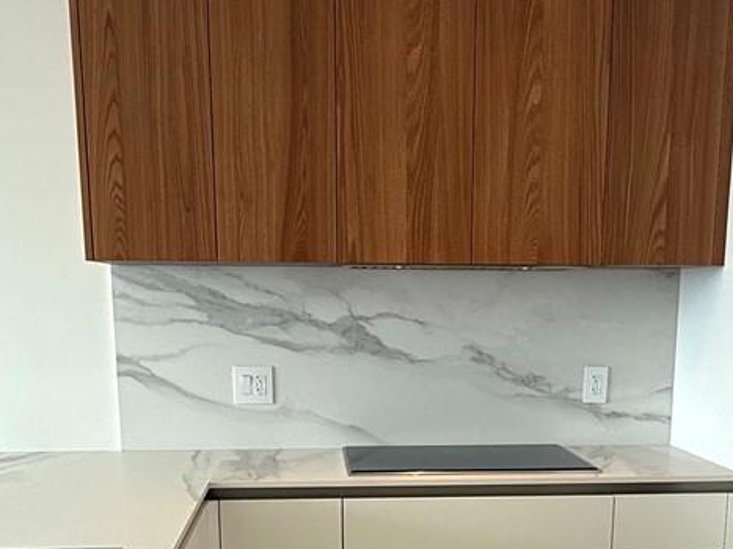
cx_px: 424
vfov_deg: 28.6
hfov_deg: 39.6
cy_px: 529
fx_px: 1016
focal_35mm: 48
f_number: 2.2
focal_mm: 2.22
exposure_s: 1/120
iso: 100
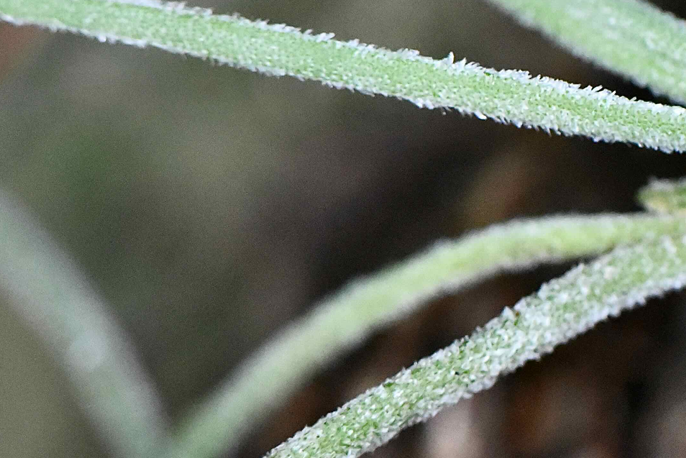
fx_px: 4156
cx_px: 659
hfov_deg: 9.4
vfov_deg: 6.3
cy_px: 171
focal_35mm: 218
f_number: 10
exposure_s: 1/800
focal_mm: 105
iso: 10000
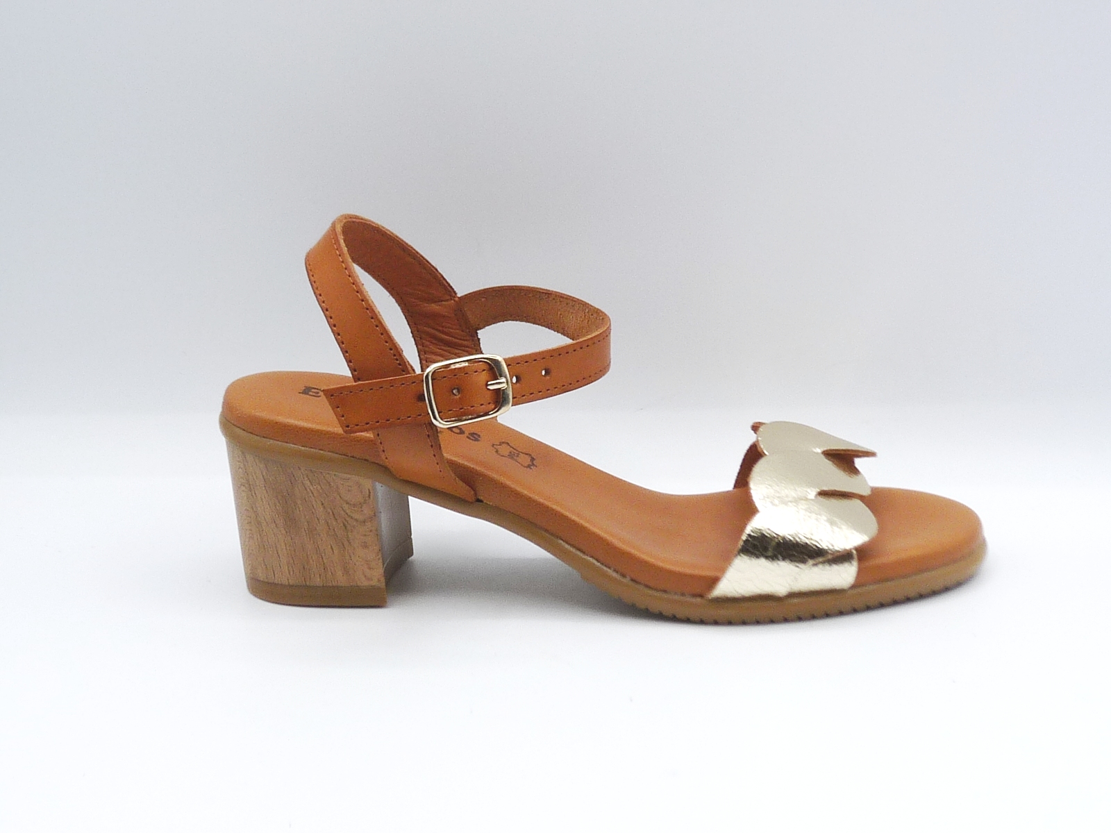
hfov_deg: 31.2
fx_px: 1990
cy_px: 416
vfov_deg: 23.7
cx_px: 556
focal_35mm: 62
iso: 100
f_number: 5
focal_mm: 6.2
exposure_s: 1/200
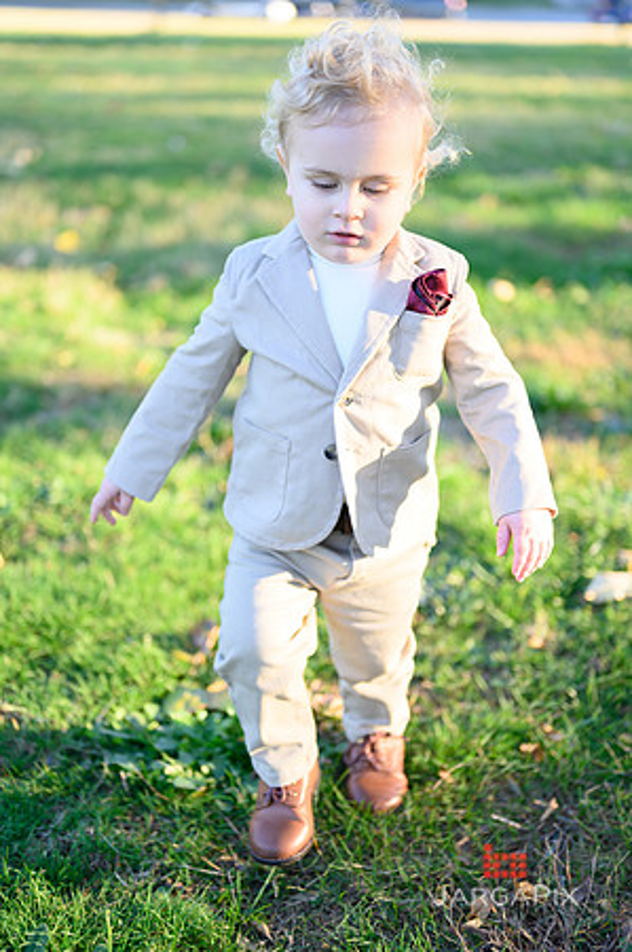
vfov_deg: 39.6
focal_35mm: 50
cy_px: 476
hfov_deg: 26.9
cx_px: 316
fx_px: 1320
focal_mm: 50
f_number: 2
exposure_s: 1/800
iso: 320
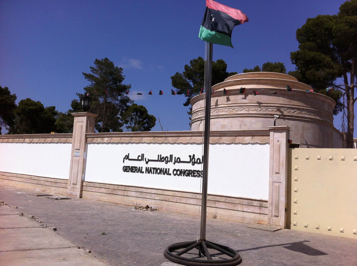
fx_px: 360
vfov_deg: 40.6
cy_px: 133
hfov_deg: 52.7
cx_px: 178
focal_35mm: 35
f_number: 2.8
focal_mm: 3.85
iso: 80
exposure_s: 1/3771
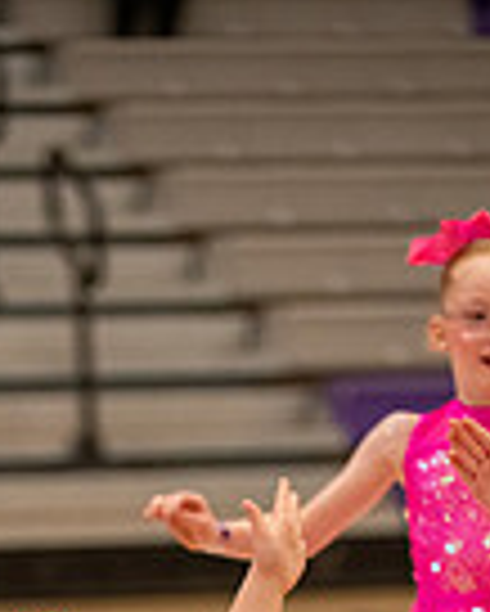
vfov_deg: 5.6
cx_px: 72
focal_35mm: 341
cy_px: 1004
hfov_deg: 4.5
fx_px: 6175
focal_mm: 110
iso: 3200
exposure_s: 1/640
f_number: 2.8
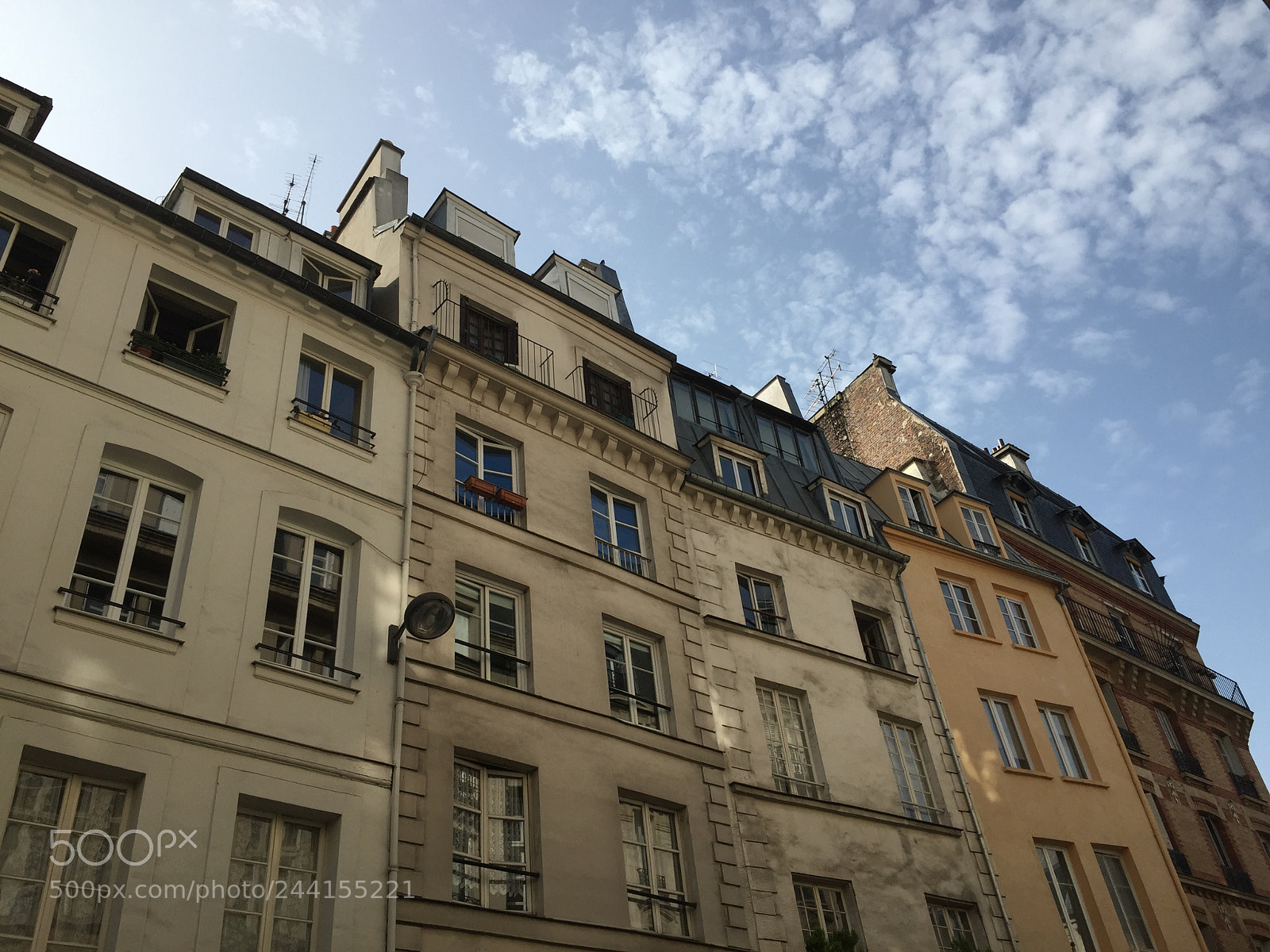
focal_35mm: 29
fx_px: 1064
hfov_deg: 61.7
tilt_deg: +37.7
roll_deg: +4.9
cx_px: 635
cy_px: 476
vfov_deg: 48.2
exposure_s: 1/1799
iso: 32
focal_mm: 4.15
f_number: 2.2
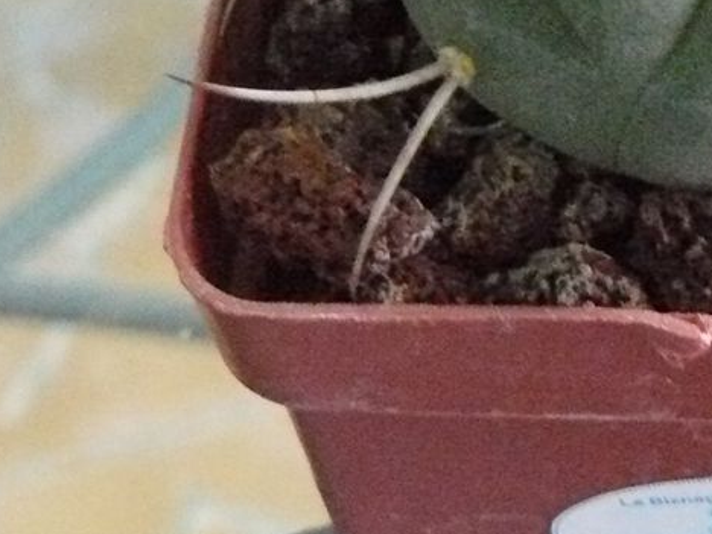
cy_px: -76
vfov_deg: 11.8
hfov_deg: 15.8
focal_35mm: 123
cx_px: 674
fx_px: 2530
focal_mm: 6
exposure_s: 1/15
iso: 800
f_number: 2.8
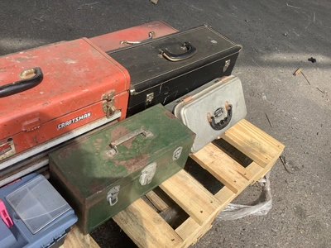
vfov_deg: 45.4
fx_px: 296
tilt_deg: -45.7
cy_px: 124
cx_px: 166
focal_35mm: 31
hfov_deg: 58.4
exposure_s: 1/627
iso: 25
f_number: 2.4
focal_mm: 3.3
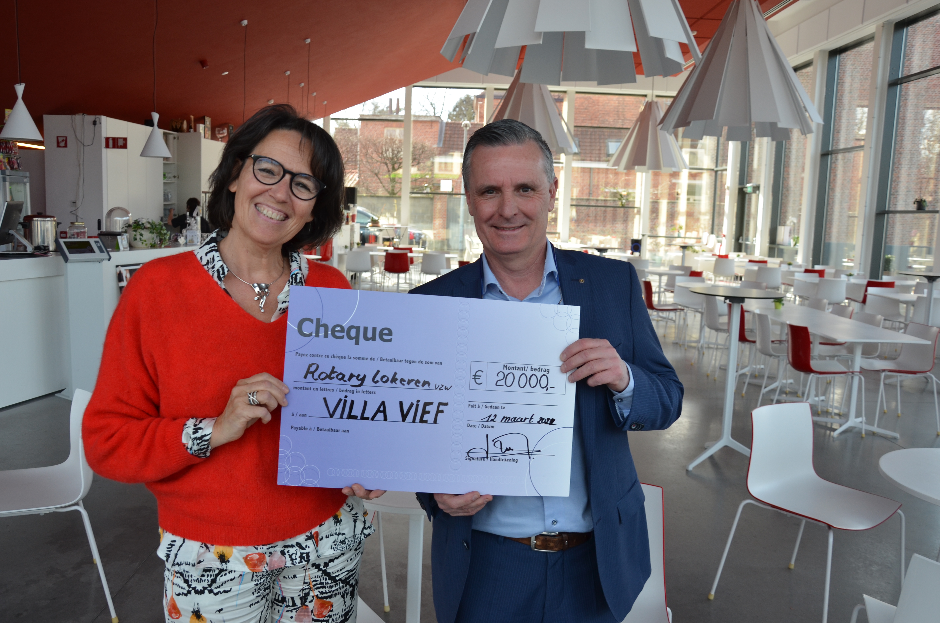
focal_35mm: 27
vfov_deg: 47.7
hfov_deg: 67.5
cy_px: 312
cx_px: 470
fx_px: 704
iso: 250
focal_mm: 18
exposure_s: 1/125
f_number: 5.6
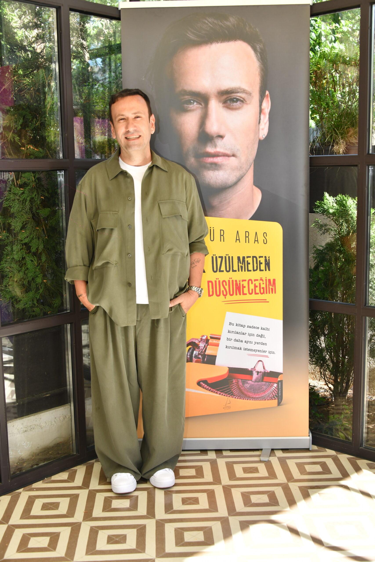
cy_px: 281
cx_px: 188
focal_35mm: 45
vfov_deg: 43.6
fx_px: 703
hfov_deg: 29.9
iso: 500
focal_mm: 45
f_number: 5.6
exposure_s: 1/200
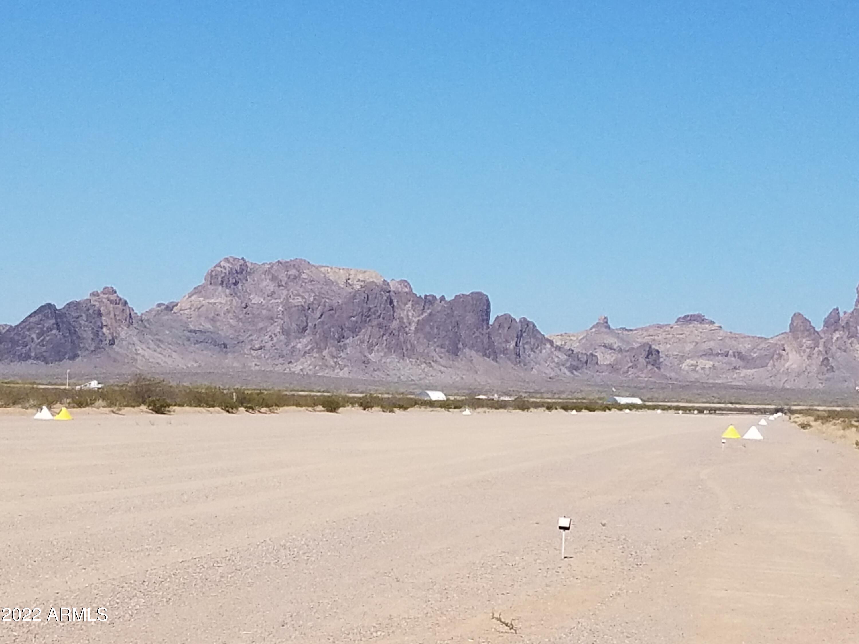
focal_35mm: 26
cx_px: 430
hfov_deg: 67.3
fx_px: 645
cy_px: 322
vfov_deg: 53.1
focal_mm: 4.2
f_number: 1.7
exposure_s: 1/4512
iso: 50
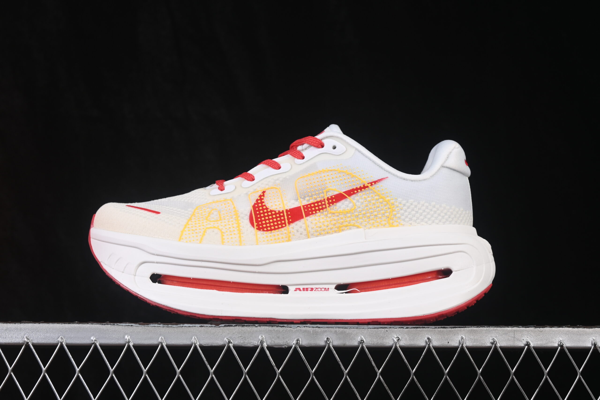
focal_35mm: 75
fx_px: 1250
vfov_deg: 18.2
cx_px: 300
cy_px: 200
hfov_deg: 27.0
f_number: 8
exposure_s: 1/80
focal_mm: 50
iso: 160
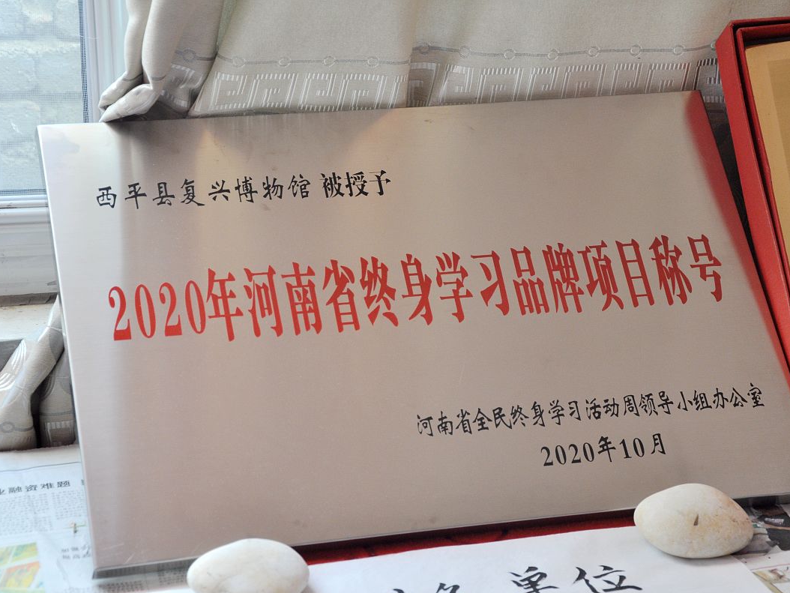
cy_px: 298
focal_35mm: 82
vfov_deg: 18.0
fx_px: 1872
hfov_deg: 23.8
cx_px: 417
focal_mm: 50
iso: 500
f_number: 5
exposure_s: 1/40
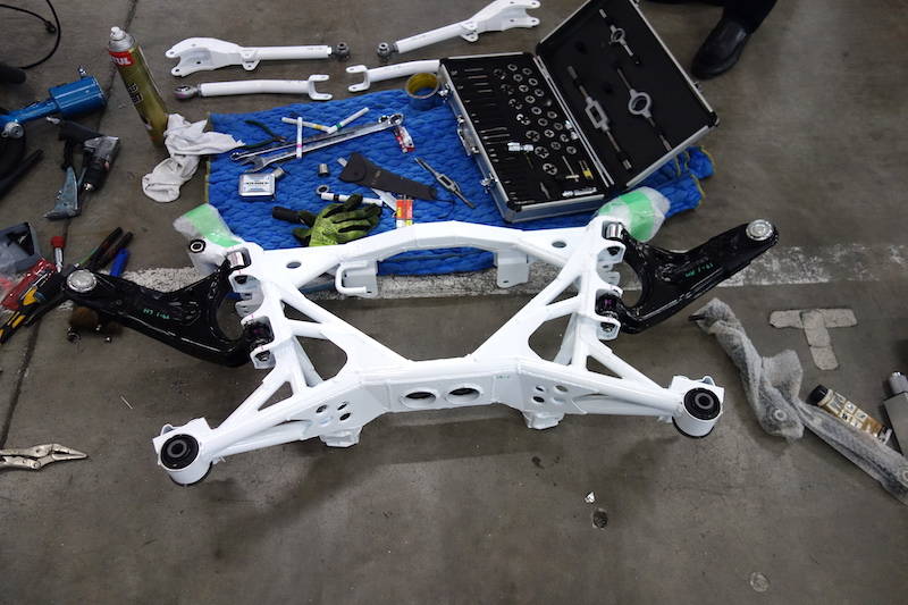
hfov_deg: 65.5
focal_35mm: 28
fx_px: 706
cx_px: 454
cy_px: 302
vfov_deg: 46.4
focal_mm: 10.4
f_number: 1.8
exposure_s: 1/100
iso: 500
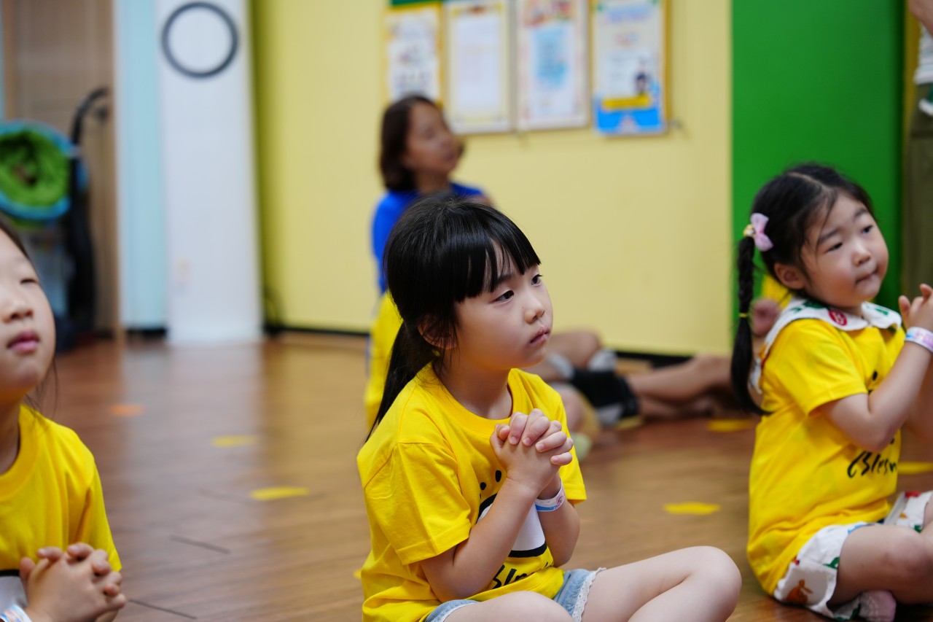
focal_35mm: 70
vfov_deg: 19.5
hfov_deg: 28.8
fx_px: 1814
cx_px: 466
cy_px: 311
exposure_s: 1/80
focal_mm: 70
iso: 400
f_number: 2.8
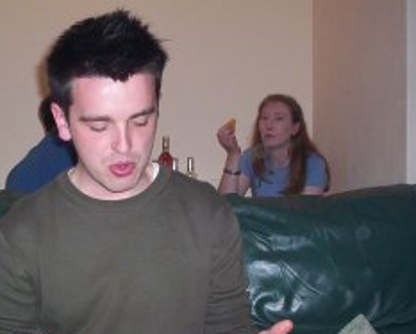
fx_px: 801
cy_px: 230
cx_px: 143
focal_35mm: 65
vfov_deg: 23.4
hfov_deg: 28.9
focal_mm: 4.99
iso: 140
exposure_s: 1/60
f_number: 4.5
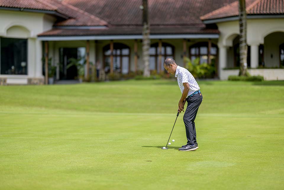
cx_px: 142
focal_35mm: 85
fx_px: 671
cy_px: 95
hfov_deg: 23.9
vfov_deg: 16.1
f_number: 1.2
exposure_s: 1/16000
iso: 180
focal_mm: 85
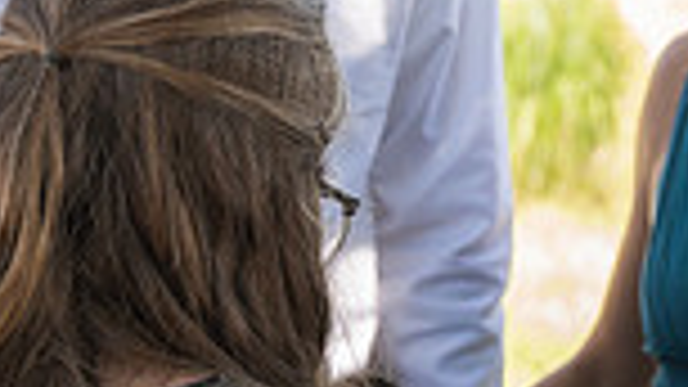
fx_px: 5363
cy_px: -202
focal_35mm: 294
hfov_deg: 7.3
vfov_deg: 4.1
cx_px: 648
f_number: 6
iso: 1250
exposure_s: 1/500
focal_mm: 74
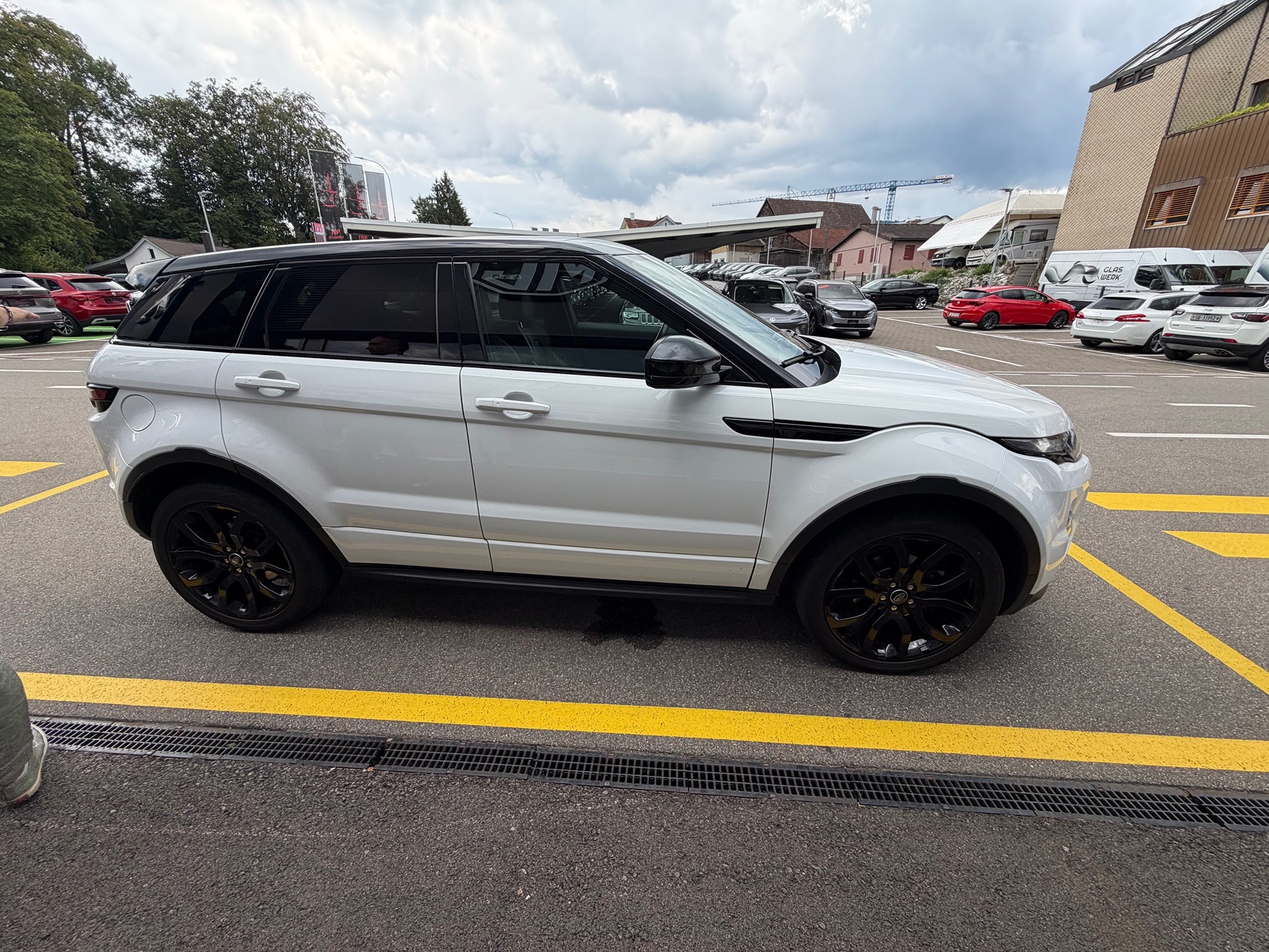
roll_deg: -0.5
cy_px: 476
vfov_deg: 85.7
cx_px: 634
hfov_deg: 102.1
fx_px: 513
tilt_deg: -18.2
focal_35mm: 14
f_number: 2.2
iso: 50
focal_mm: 2.22
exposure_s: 1/502
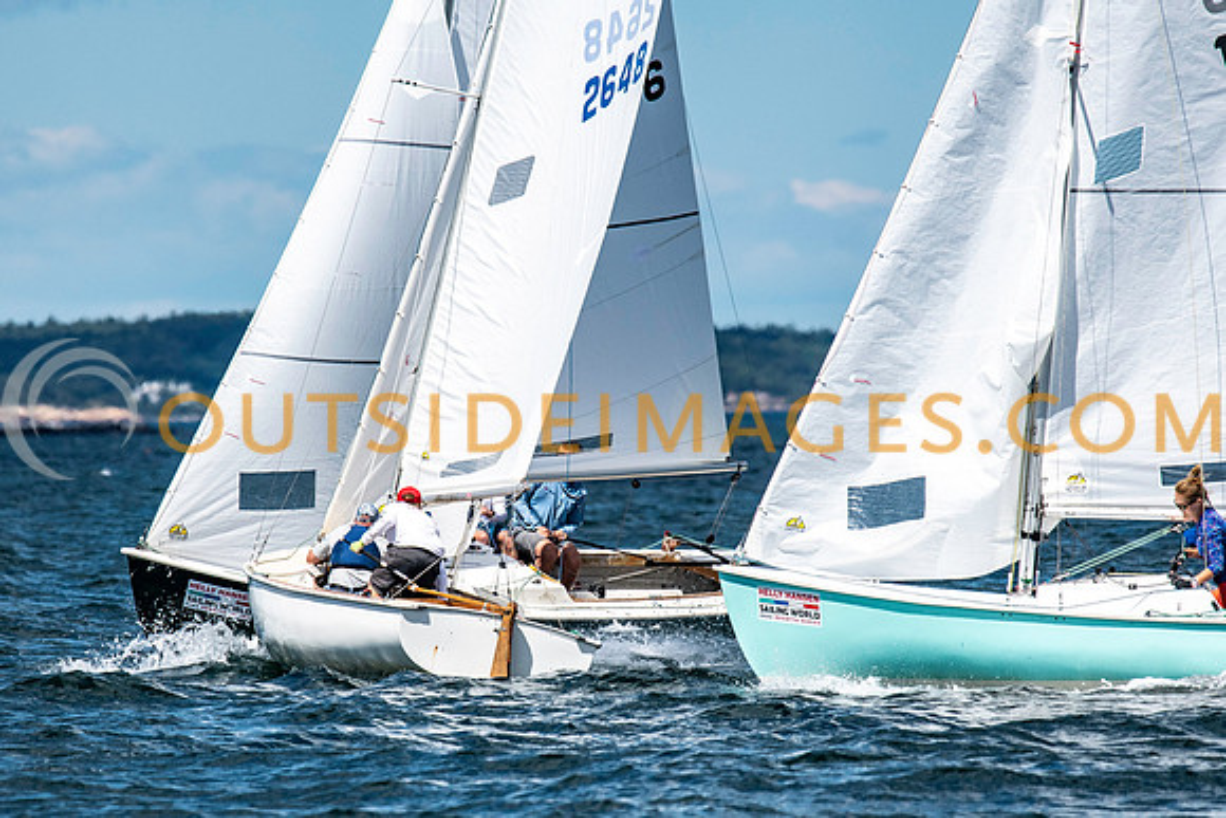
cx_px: 508
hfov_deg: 3.8
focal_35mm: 543
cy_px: 472
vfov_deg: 2.5
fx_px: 18494
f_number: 5
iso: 500
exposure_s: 1/6400
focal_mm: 300
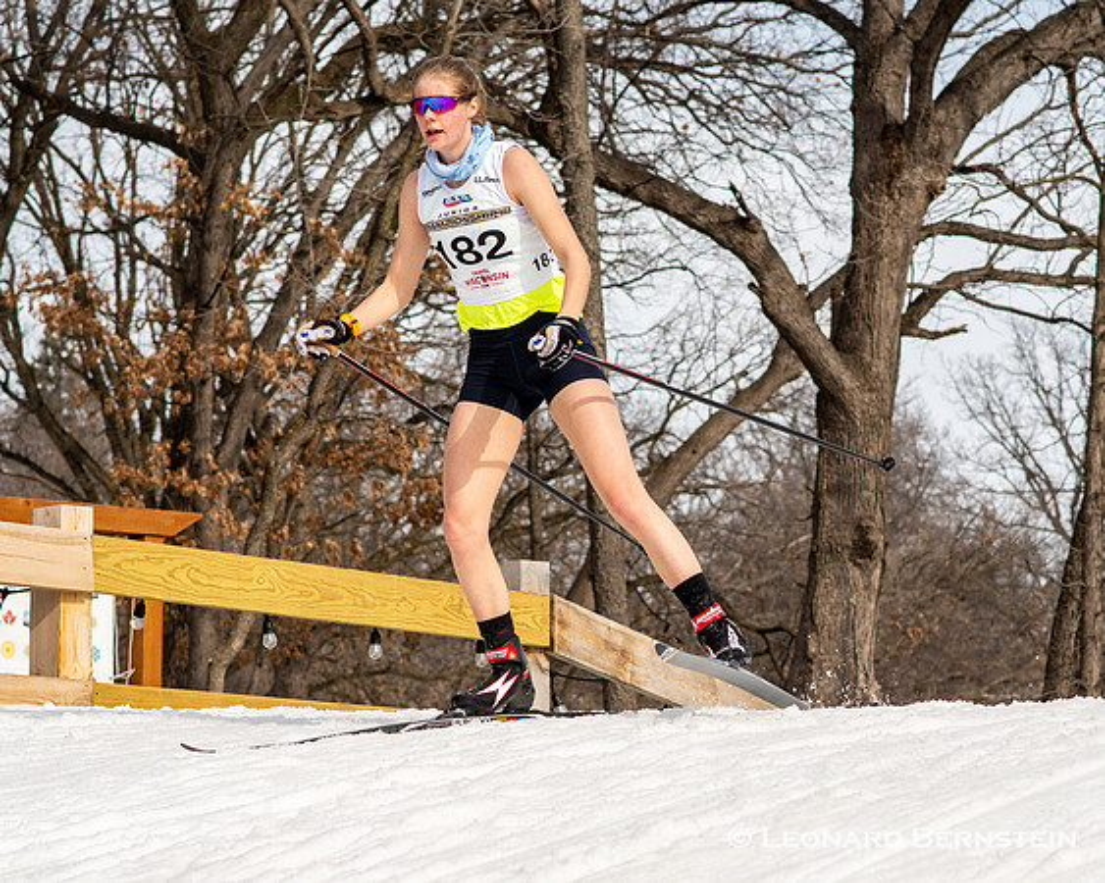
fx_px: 4994
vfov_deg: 10.1
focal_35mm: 153
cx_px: 634
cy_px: 470
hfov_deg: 12.6
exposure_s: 1/2000
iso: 400
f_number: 5.6
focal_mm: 85
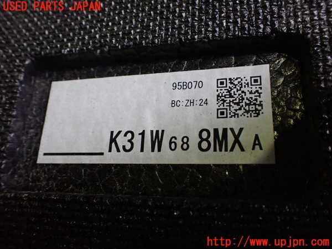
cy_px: 124
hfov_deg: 60.0
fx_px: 288
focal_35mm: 30
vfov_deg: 46.8
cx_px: 166
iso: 400
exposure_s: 1/125
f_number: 2.3
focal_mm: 5.4
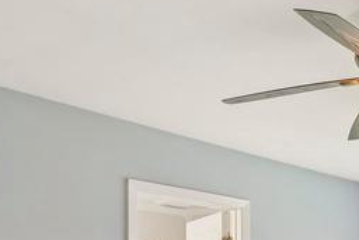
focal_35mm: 56
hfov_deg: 29.5
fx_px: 559
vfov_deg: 22.0
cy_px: 302
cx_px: 452
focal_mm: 14
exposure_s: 1/15
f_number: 8
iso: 140
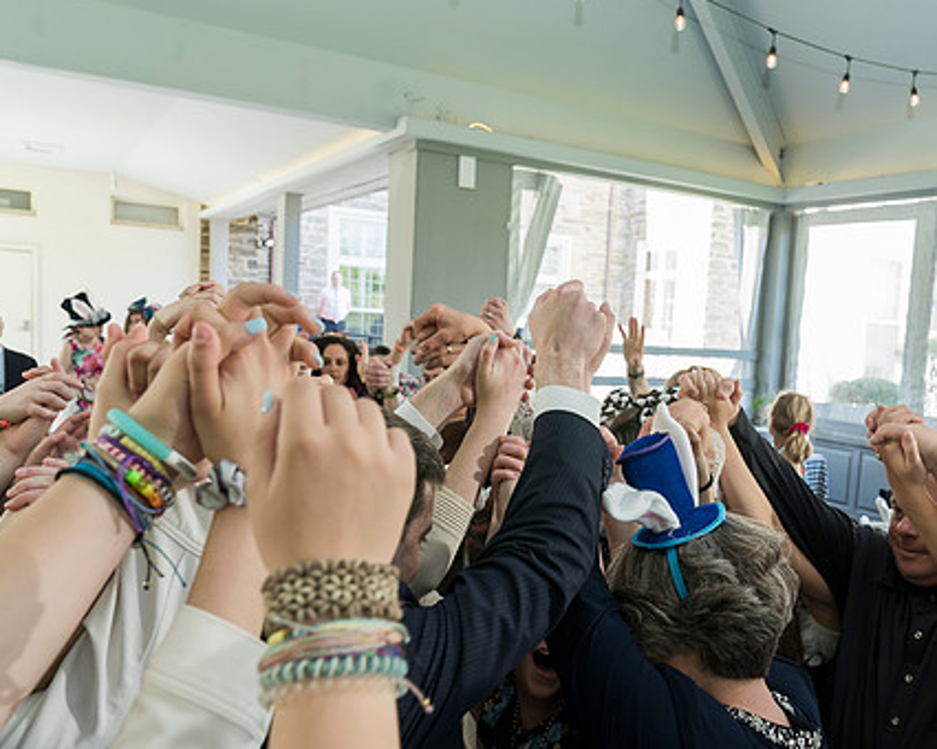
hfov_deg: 55.2
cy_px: 420
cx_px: 573
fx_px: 887
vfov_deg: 45.7
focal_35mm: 32
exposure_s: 1/200
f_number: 5
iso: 1250
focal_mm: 25
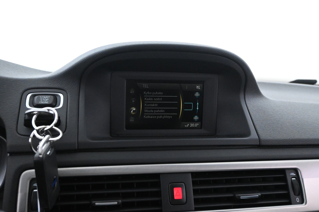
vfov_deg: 36.9
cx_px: 160
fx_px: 319
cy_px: 106
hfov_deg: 53.1
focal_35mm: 36
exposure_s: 1/60
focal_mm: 24
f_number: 4.5
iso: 6400
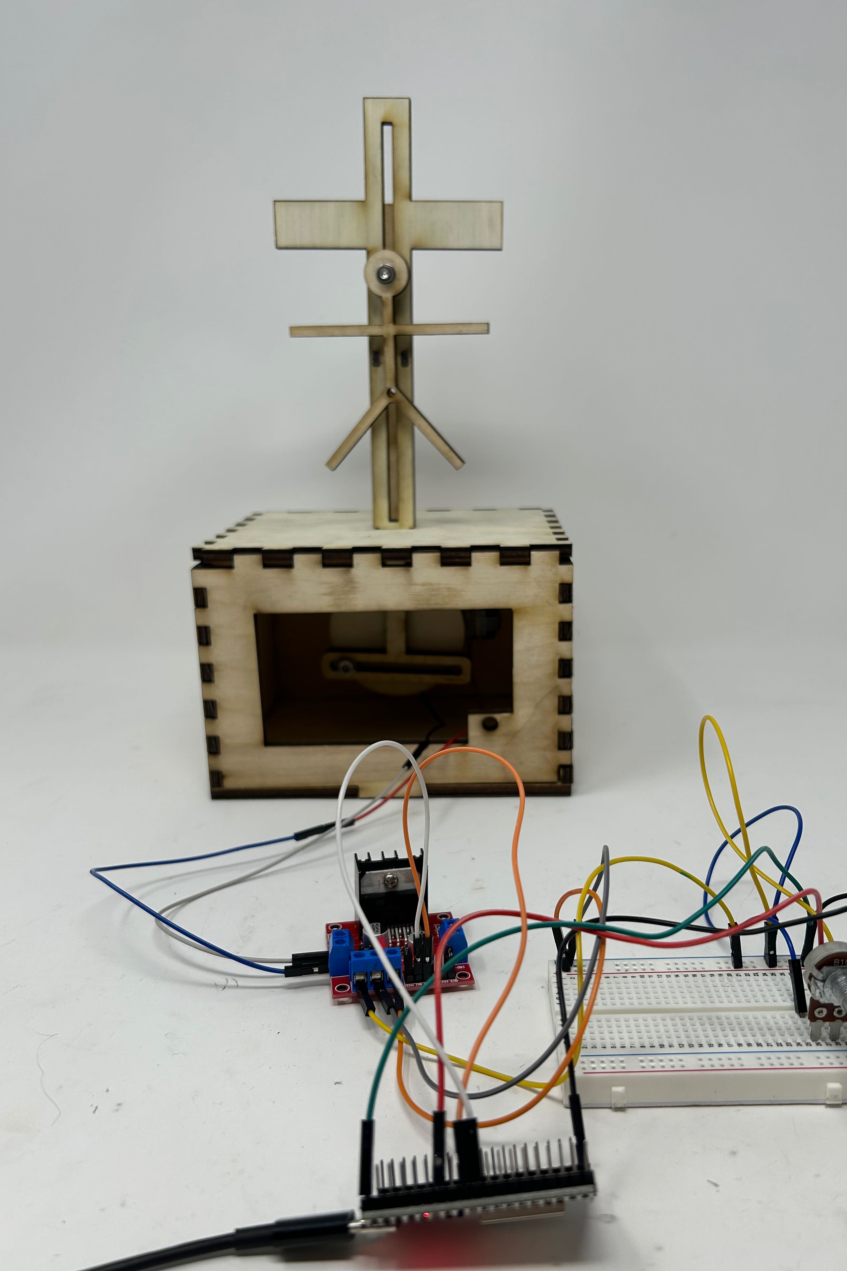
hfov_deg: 46.3
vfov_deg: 65.5
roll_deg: +0.6
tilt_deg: -15.0
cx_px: 471
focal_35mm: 28
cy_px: 646
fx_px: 988
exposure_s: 1/452
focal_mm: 5.7
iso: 50
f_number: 1.5
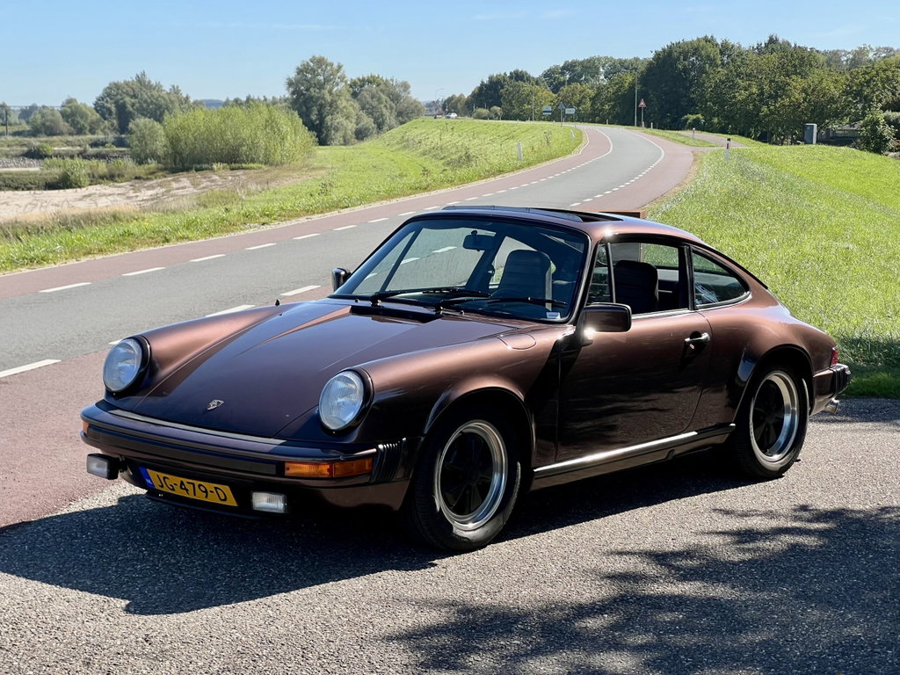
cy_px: 338
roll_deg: +1.4
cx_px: 450
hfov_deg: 25.3
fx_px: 2002
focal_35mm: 77
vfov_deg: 19.1
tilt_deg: -5.8
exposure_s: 1/595
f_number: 2.8
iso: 32
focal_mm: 9
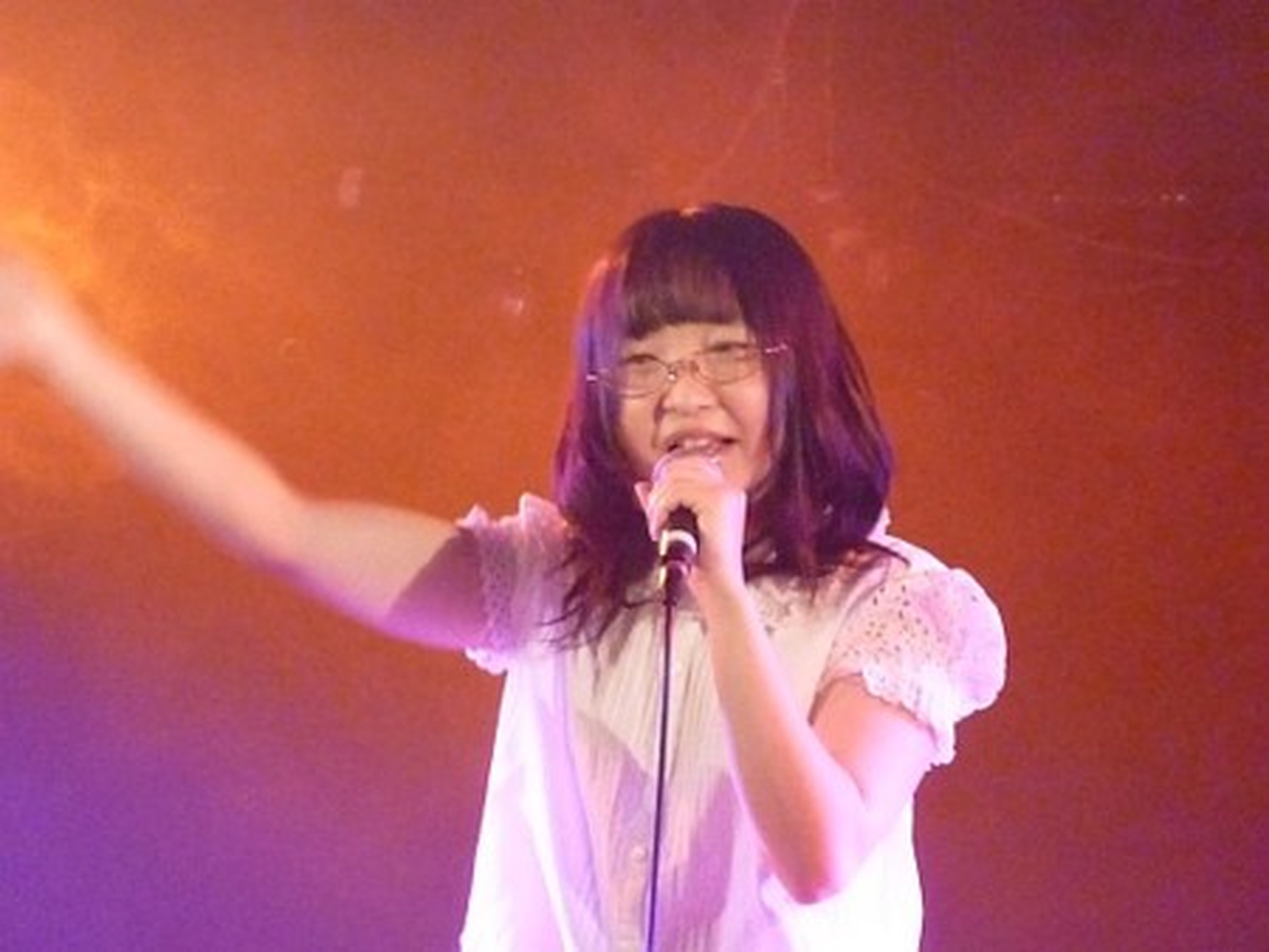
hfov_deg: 6.6
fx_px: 11004
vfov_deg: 5.0
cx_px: 634
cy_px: 476
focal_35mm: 300
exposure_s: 1/30
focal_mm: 49.2
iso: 3200
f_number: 4.9
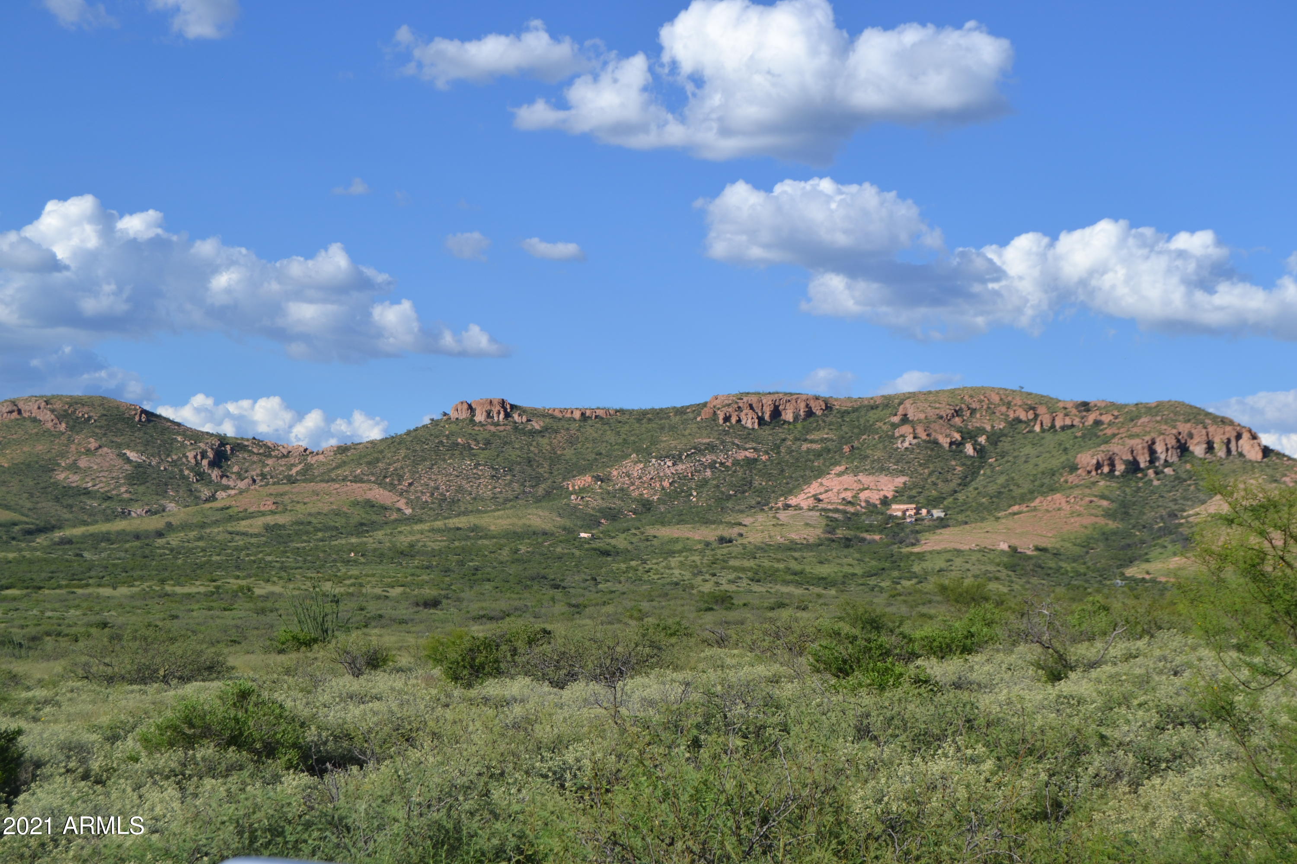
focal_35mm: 68
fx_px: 2432
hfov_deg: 29.9
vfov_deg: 20.2
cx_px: 648
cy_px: 432
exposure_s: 1/250
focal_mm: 45
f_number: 8
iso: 100
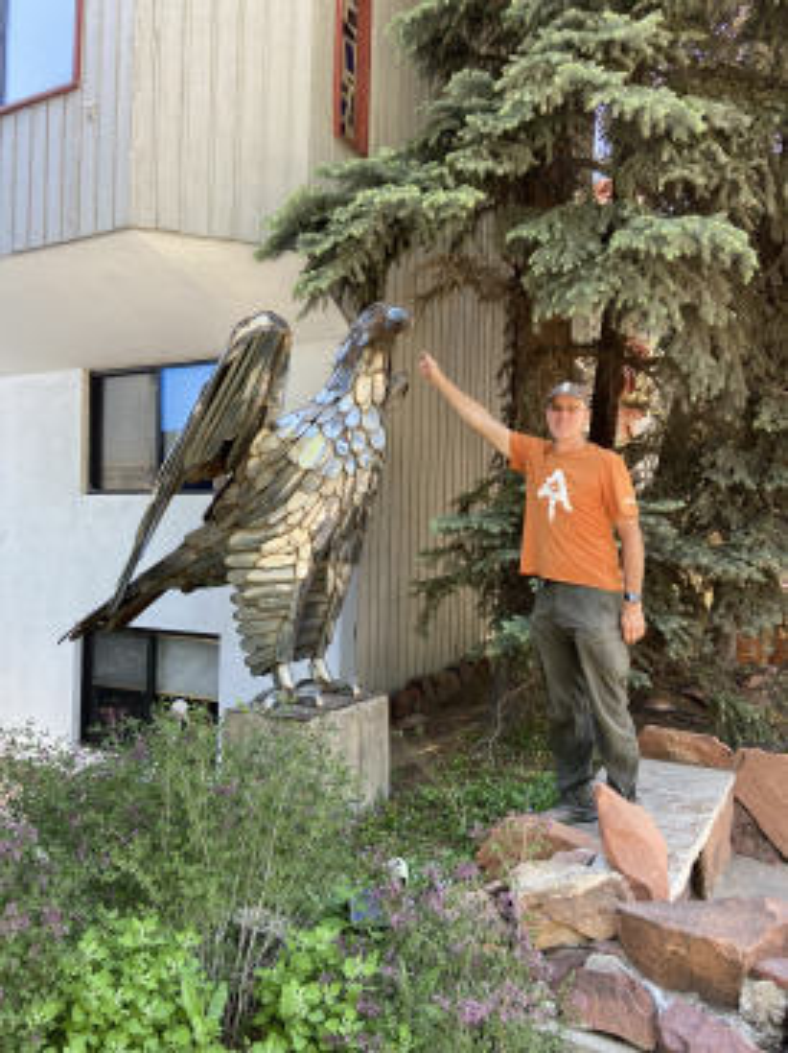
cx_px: 394
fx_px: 790
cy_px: 526
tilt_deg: +1.3
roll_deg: -1.4
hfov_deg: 53.0
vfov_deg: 67.3
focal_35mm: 26
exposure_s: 1/122
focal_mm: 4.25
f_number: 1.8
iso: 50
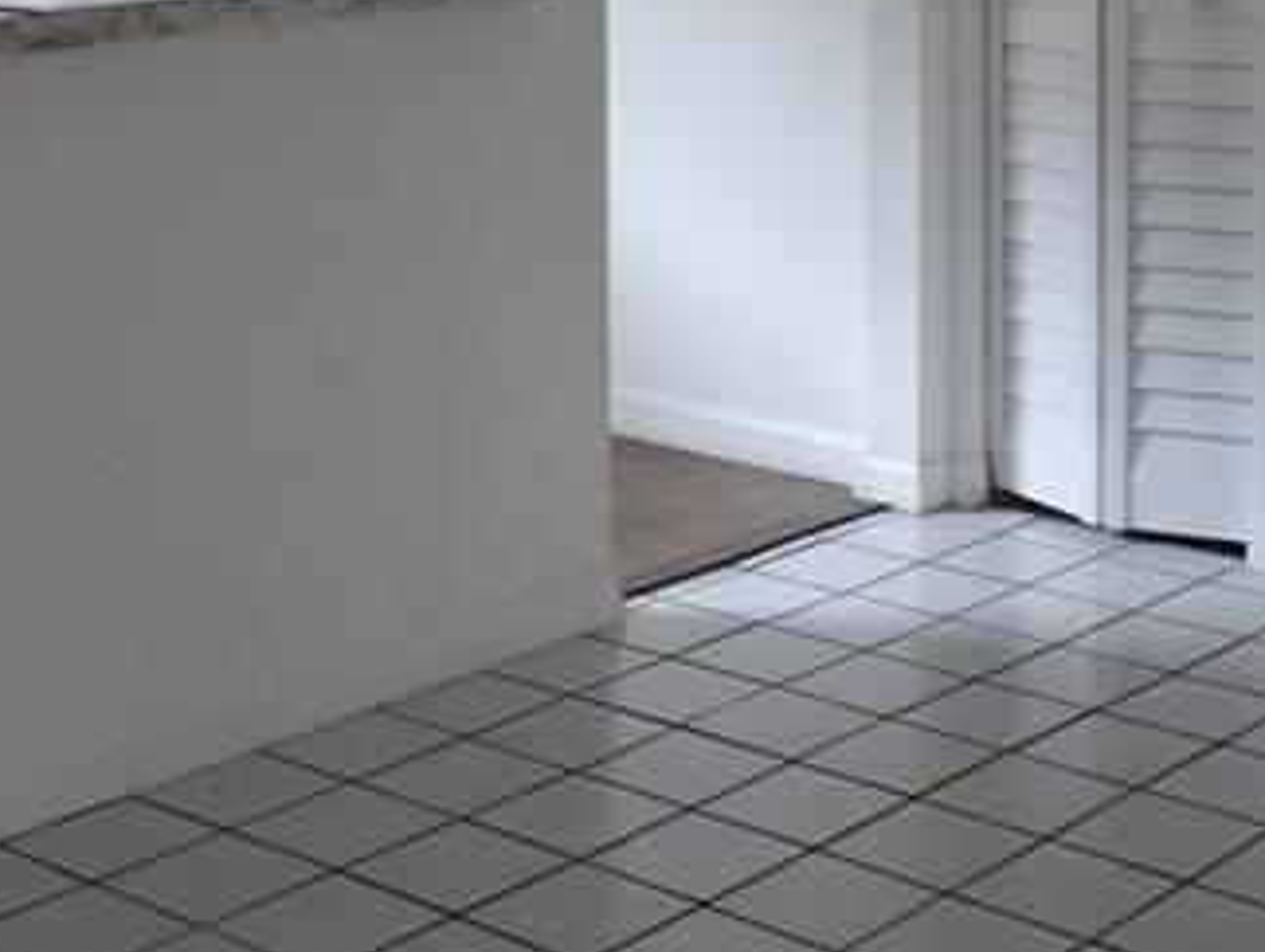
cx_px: 846
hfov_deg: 25.5
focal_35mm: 76
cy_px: -82
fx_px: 2780
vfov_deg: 18.7
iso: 159
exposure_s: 1/33
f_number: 3.2
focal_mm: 4.3
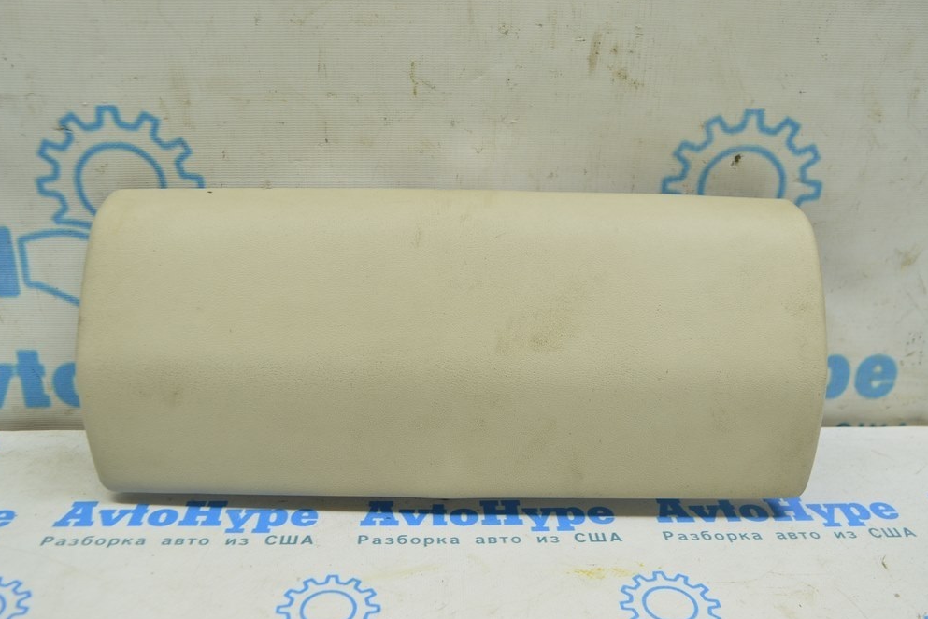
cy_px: 314
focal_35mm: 34
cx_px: 452
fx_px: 876
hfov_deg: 55.8
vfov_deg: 38.9
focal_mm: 22
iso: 400
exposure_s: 1/20
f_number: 5.6
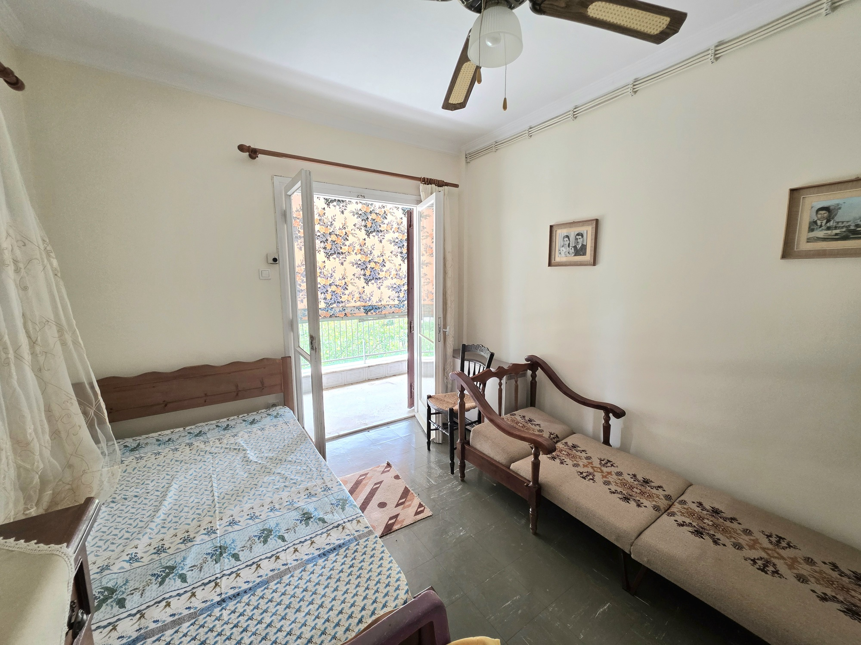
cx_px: 430
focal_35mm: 13
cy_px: 322
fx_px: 323
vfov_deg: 89.9
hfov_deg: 106.2
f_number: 1.9
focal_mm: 2.2
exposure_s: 1/101
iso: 160
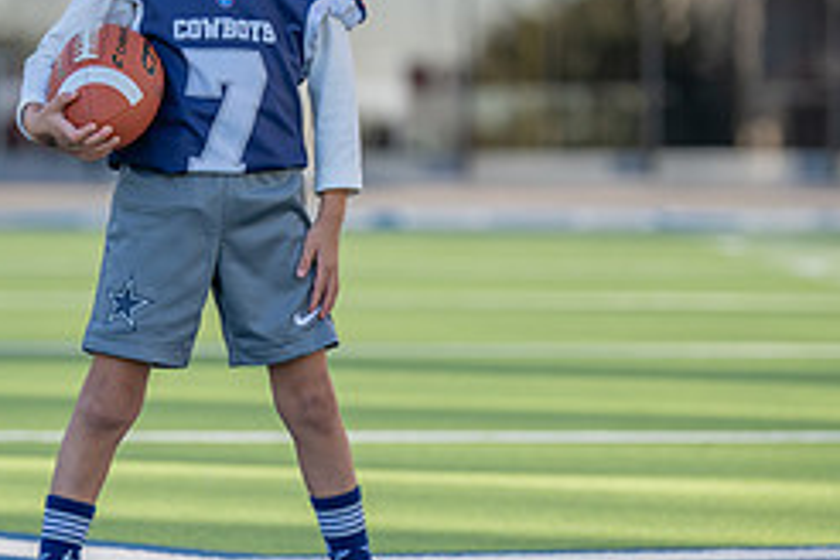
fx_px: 6323
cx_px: 205
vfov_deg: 5.1
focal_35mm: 271
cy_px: 118
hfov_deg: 7.6
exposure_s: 1/640
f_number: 2.8
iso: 125
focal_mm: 115
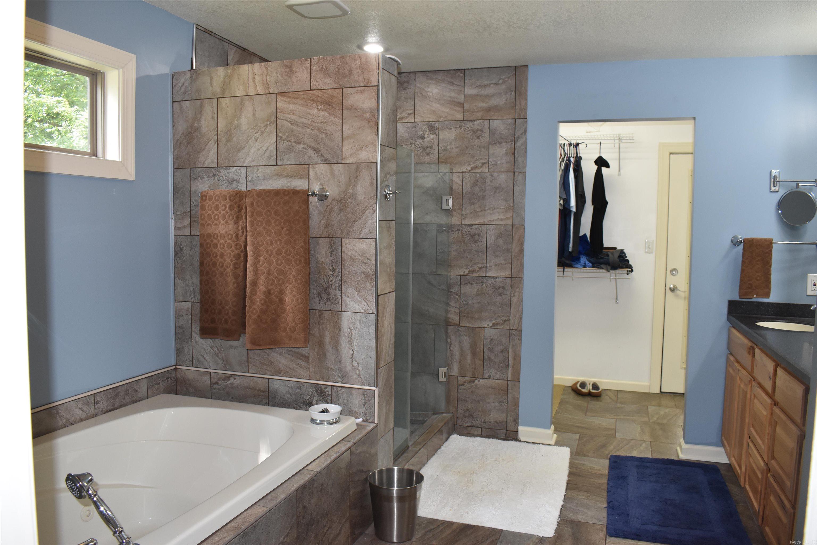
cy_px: 272
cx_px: 408
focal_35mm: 27
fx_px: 613
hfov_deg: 67.4
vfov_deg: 47.9
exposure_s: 1/100
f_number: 5
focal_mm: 18
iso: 800
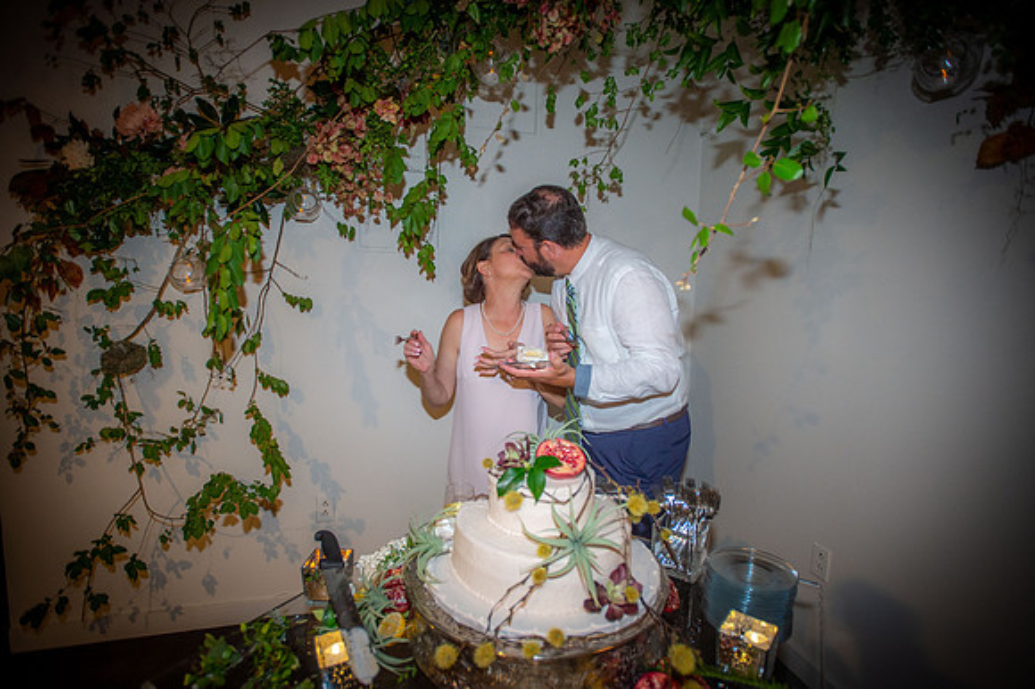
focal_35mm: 17
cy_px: 344
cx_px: 518
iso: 1600
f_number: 2.8
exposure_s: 1/80
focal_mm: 17
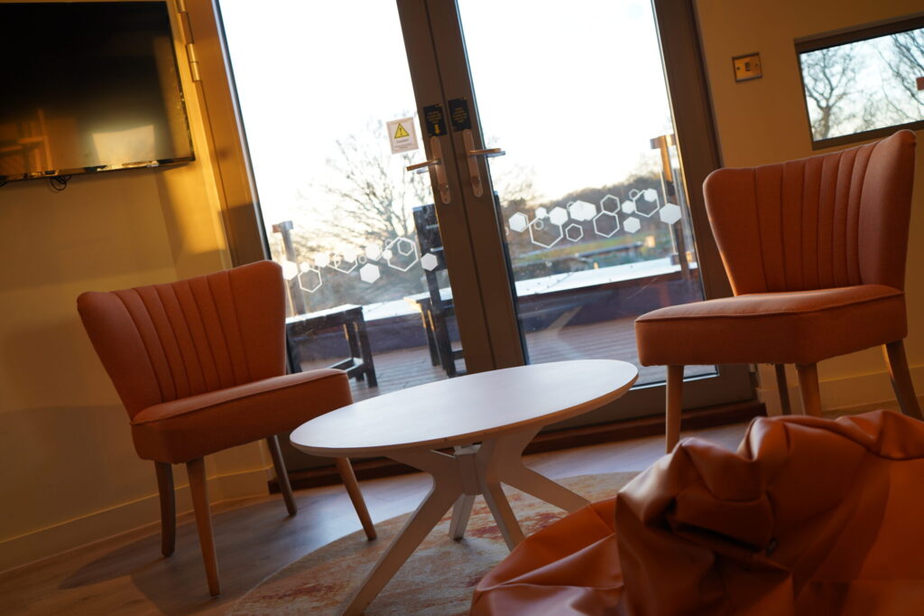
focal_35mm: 34
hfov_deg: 55.8
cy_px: 308
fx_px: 872
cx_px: 462
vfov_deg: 38.9
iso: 200
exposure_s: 1/60
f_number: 4
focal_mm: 34
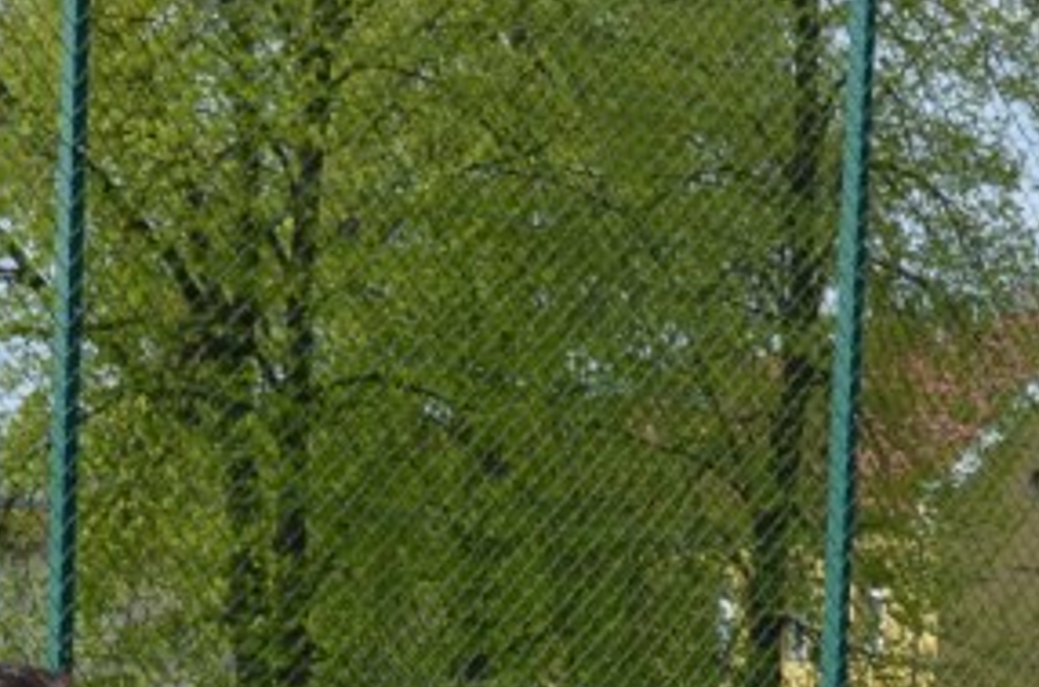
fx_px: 3246
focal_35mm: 113
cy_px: 1160
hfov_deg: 18.2
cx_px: 534
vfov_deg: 11.4
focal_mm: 21
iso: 110
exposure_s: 1/250
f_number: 8
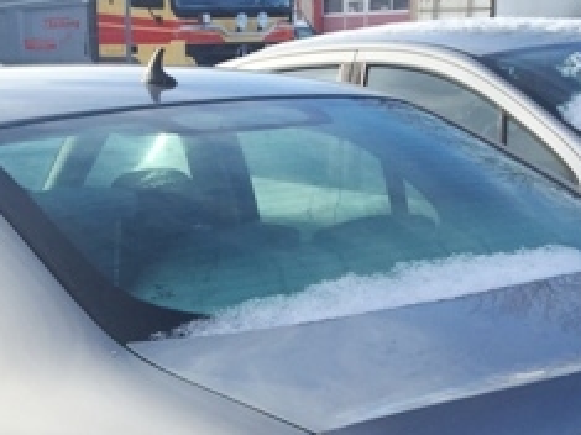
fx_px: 1325
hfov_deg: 24.6
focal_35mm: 79
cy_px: 524
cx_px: 178
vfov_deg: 17.7
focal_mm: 4.15
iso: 32
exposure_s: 1/942
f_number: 2.2
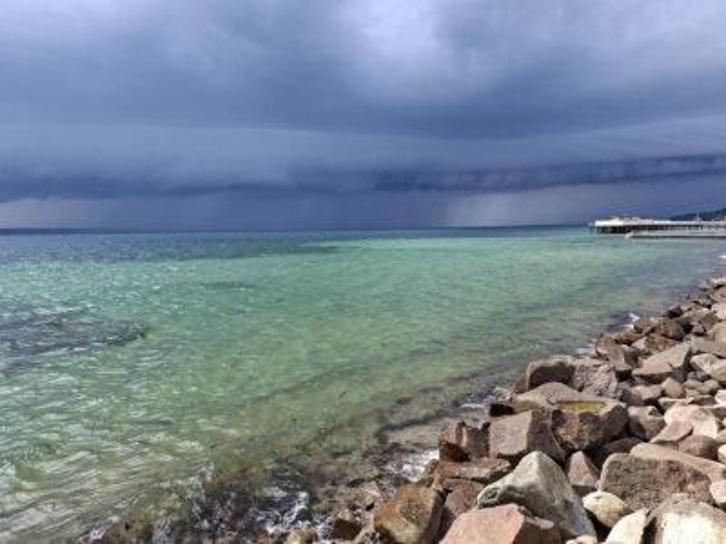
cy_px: 272
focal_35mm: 23
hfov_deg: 73.9
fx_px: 482
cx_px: 363
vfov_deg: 58.9
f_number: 1.8
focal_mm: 5.54
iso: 50
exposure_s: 1/712
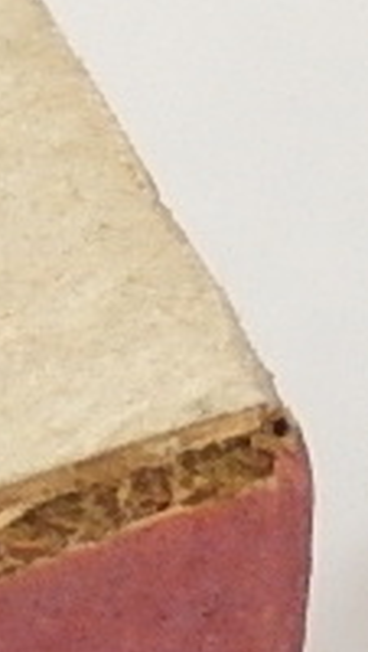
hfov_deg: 3.9
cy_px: 665
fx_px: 5411
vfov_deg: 6.9
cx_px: -52
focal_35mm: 313
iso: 400
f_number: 4
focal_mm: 6.5
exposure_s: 1/20
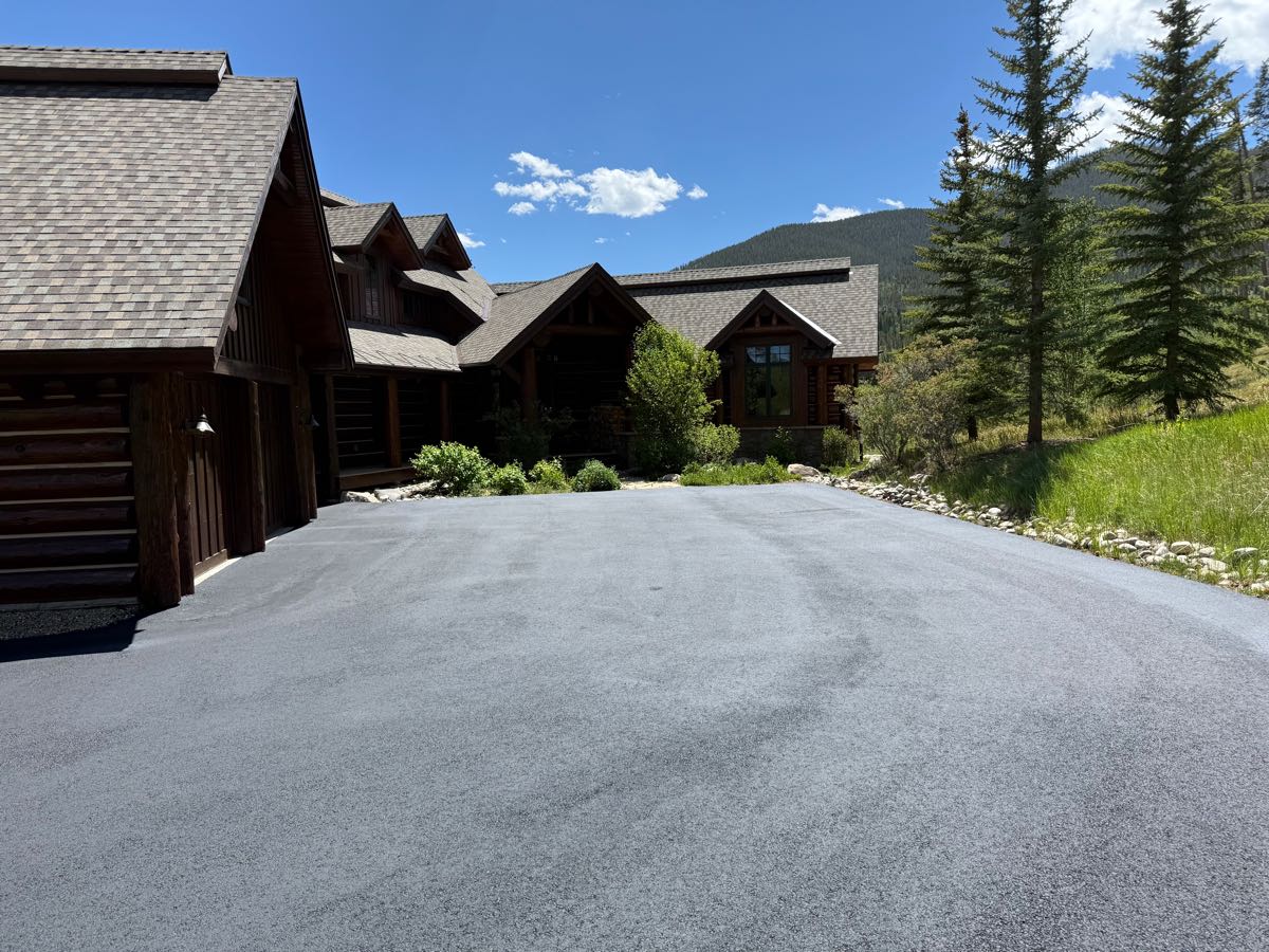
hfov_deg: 71.6
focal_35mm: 24
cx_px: 634
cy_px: 476
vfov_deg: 56.8
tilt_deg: -4.8
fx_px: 880
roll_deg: +1.6
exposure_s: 1/3279
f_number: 1.78
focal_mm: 6.76
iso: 80
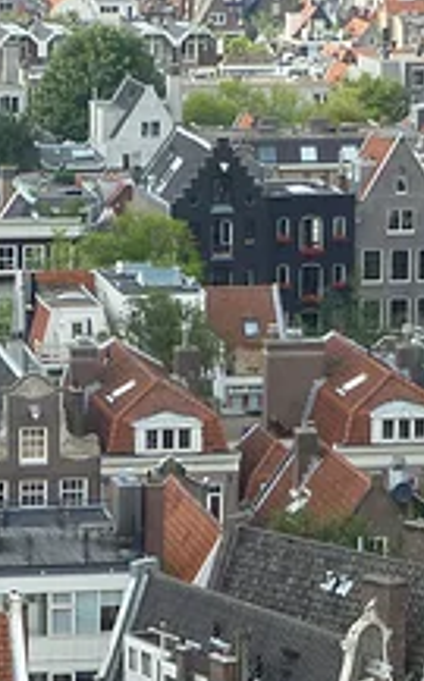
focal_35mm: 188
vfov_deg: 11.1
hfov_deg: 6.9
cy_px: 577
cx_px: 25
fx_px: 3487
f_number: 4
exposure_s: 1/160
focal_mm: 7.9
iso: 80
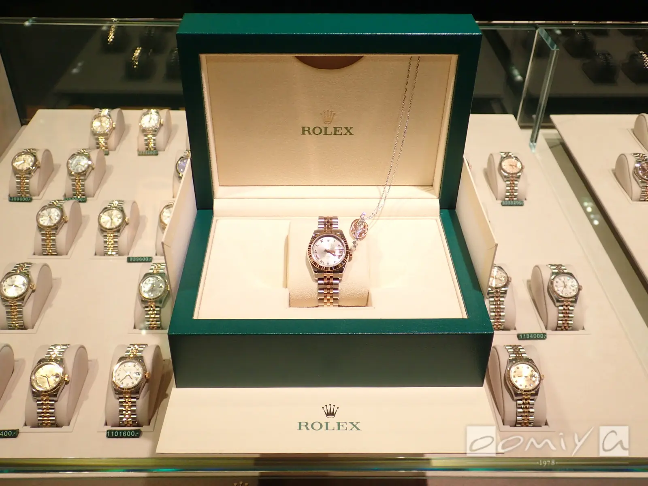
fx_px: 655
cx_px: 324
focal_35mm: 35
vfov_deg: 40.7
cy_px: 243
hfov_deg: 52.6
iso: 320
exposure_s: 1/250
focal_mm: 6.42
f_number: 2.6
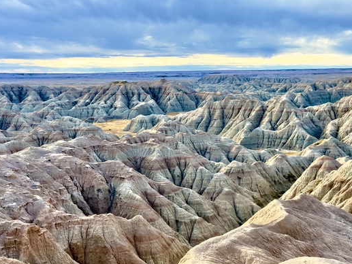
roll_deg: +1.6
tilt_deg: -8.4
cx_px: 187
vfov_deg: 28.0
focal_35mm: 52
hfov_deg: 36.8
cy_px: 131
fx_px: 529
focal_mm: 6.86
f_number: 1.78
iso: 64
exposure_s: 1/1848
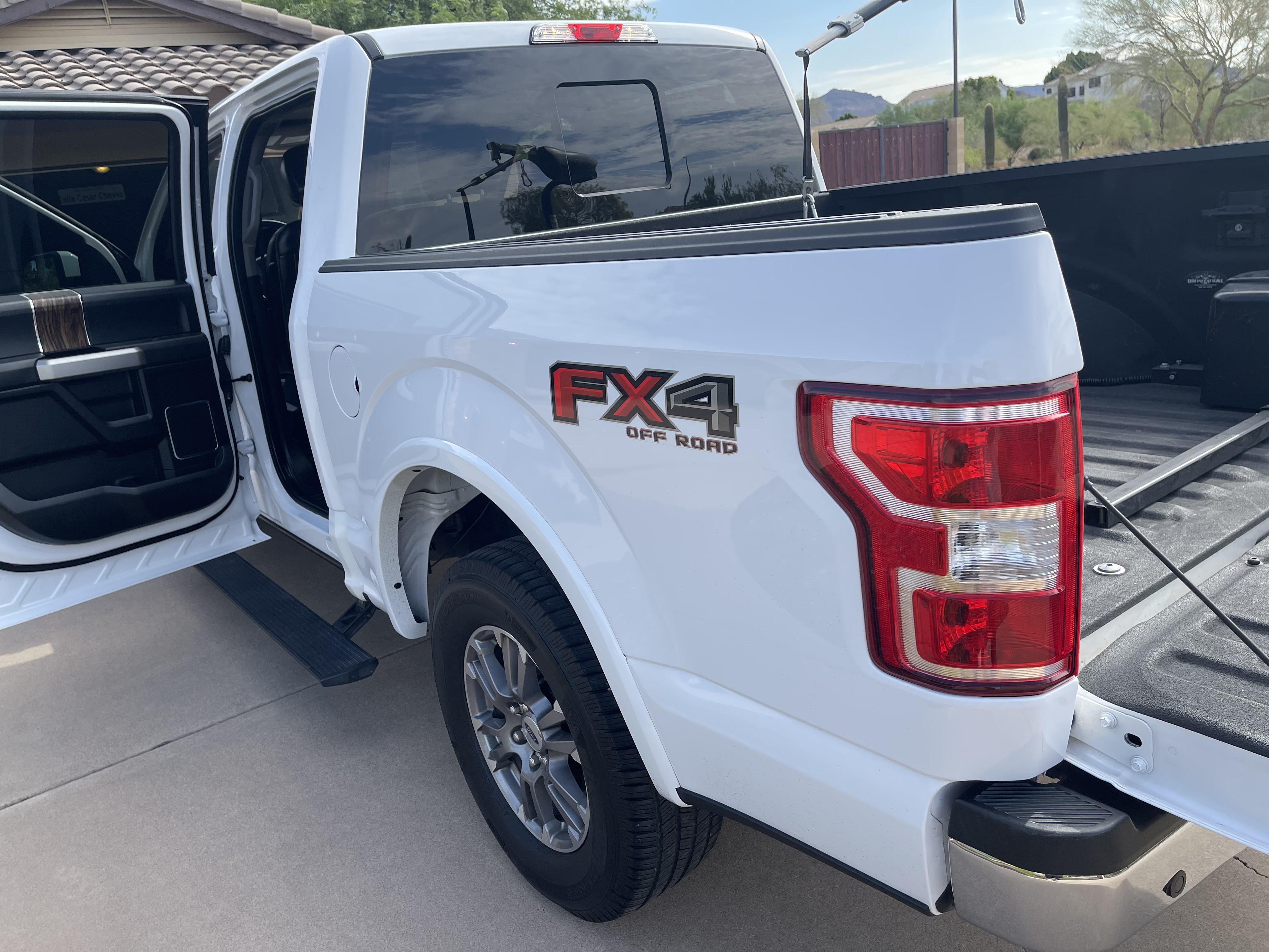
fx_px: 916
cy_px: 476
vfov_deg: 54.9
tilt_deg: -16.9
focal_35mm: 25
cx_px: 634
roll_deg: +6.2
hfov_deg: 69.4
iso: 32
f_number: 1.6
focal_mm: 5.1
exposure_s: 1/1309
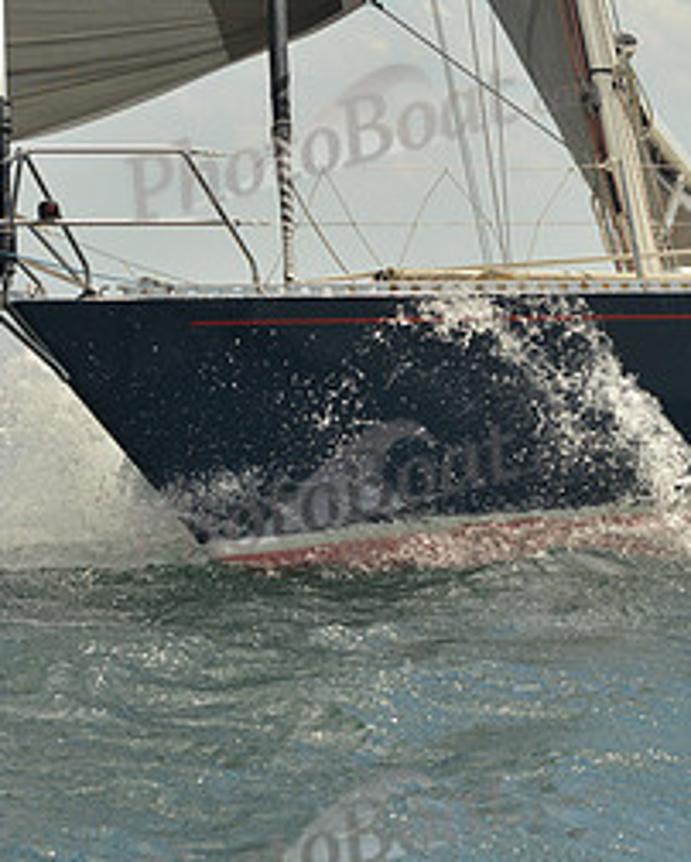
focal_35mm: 216
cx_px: 787
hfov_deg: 7.1
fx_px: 5515
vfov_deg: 8.9
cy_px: 265
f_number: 6.3
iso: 400
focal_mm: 100
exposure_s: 1/800
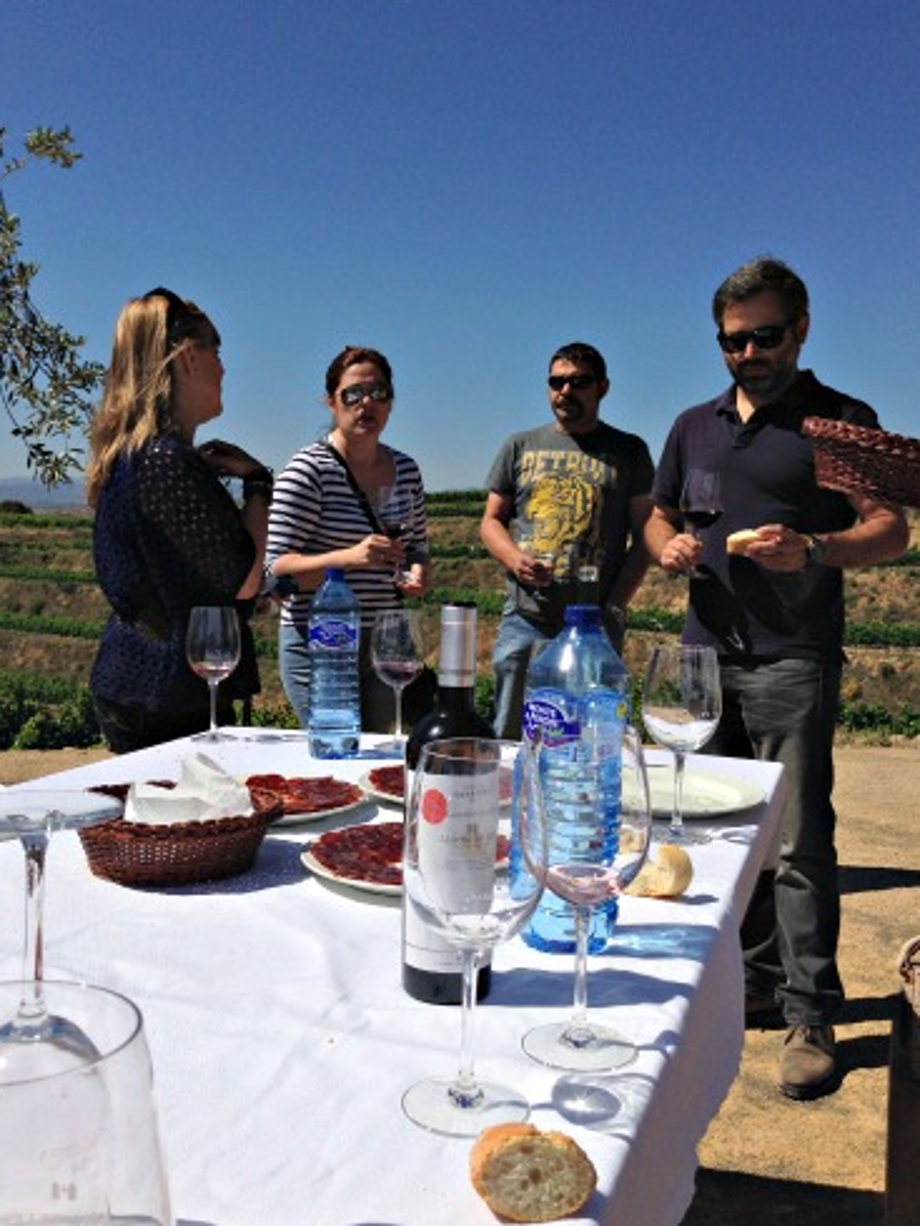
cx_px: 431
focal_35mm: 36
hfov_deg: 39.7
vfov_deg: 51.3
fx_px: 1275
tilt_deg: -2.0
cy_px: 595
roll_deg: -2.6
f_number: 2.4
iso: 50
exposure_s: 1/4184
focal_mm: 4.12
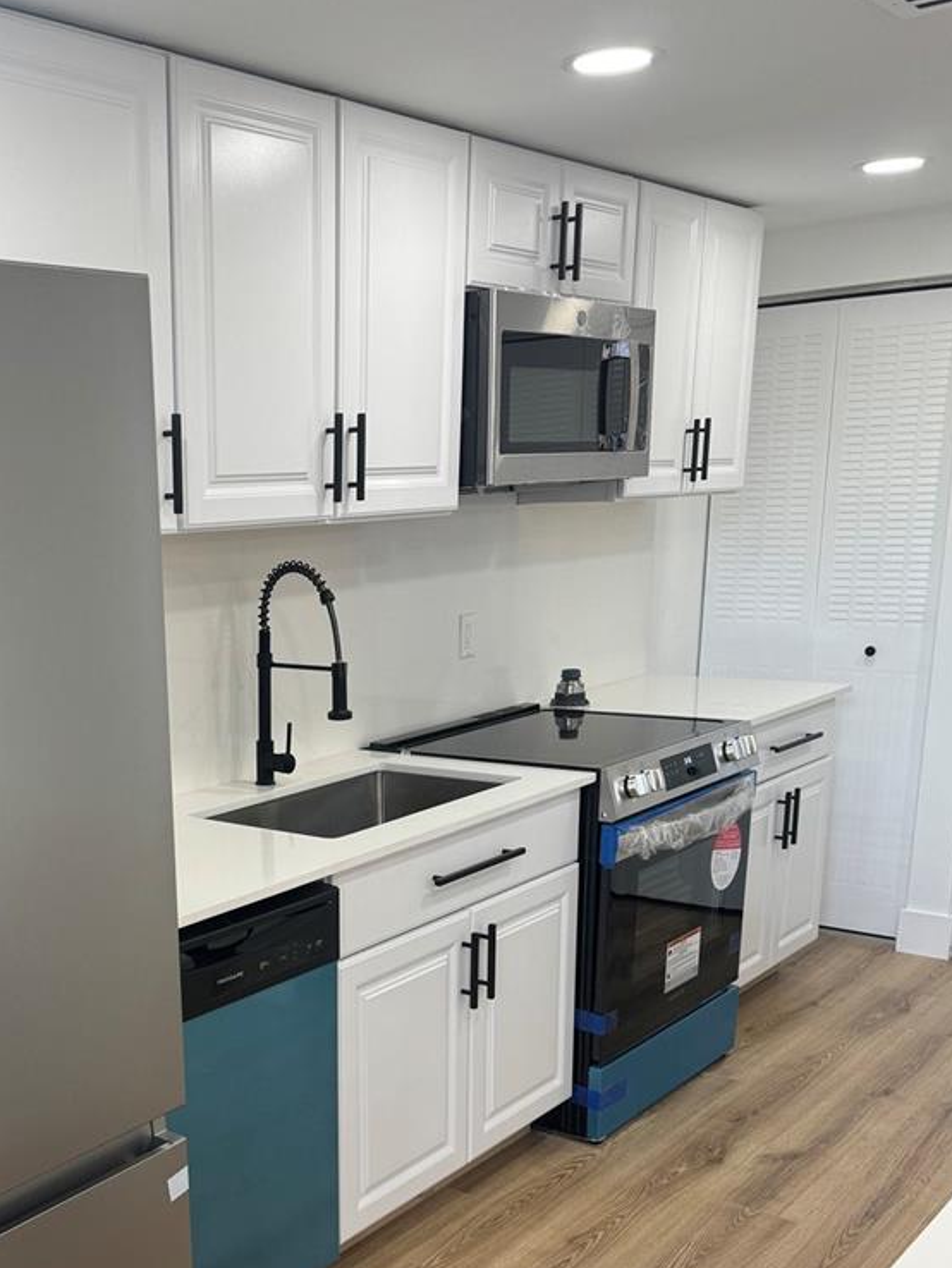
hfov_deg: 35.7
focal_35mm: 39
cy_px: 912
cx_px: 192
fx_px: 1429
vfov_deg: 46.5
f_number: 1.78
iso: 80
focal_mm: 6.76
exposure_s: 1/120
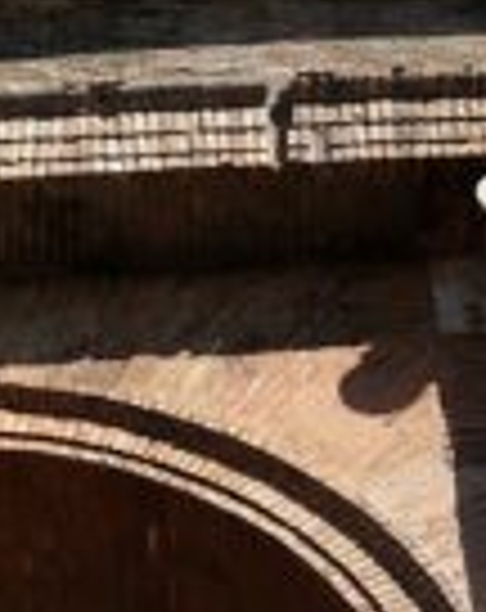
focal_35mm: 266
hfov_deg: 5.7
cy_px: 117
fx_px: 4796
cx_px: -526
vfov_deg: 7.3
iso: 200
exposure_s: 1/2500
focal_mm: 25
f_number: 4
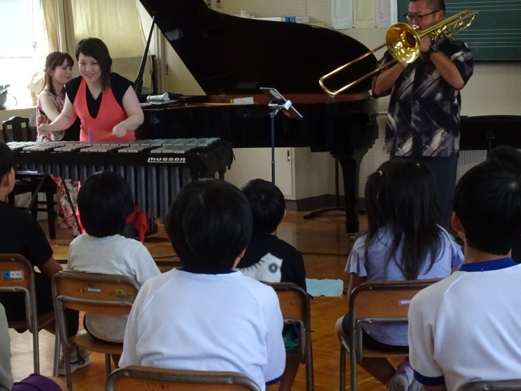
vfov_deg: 18.4
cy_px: 121
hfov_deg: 24.3
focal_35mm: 80
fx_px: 1204
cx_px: 171
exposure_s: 1/50
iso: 500
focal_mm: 8.51
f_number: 4.5
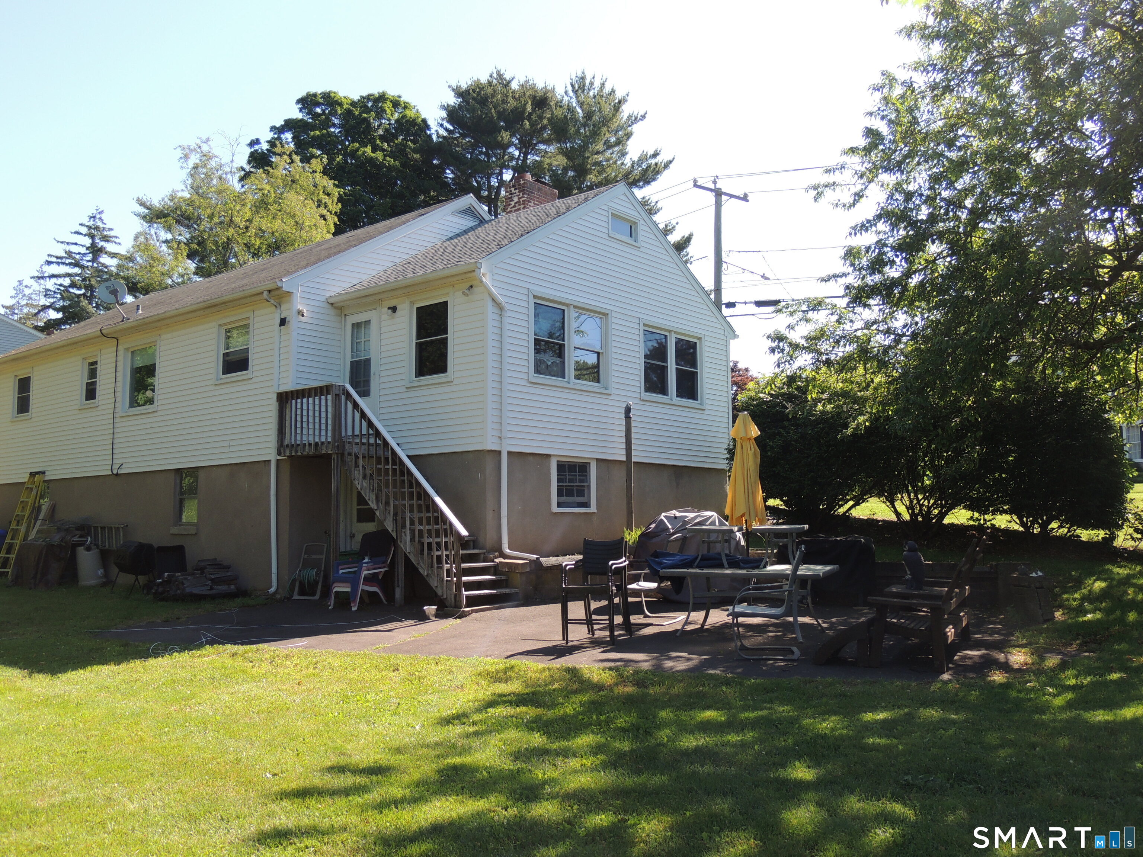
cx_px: 572
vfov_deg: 46.8
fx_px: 991
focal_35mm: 30
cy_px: 428
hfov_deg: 60.0
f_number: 3.1
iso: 100
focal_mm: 5.3
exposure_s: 1/400
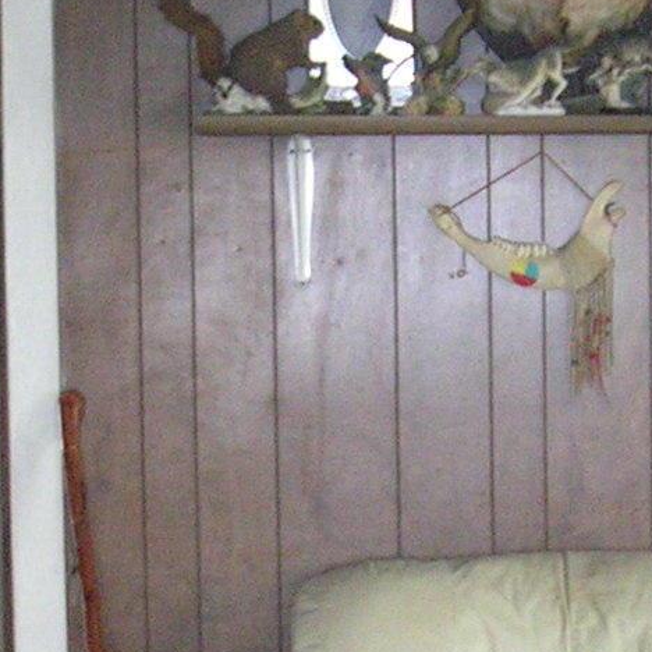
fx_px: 3133
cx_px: 435
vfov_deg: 11.9
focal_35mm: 147
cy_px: 481
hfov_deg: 11.9
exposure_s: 1/17.4
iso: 200
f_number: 2.8
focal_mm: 5.8
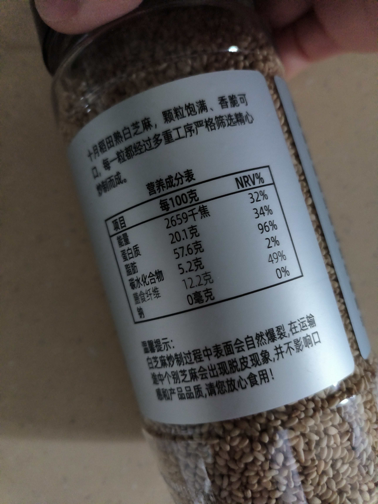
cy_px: 252
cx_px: 189
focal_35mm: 23
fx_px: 335
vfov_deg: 73.9
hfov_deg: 58.9
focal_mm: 4.69
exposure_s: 1/25
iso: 1454
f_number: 1.79
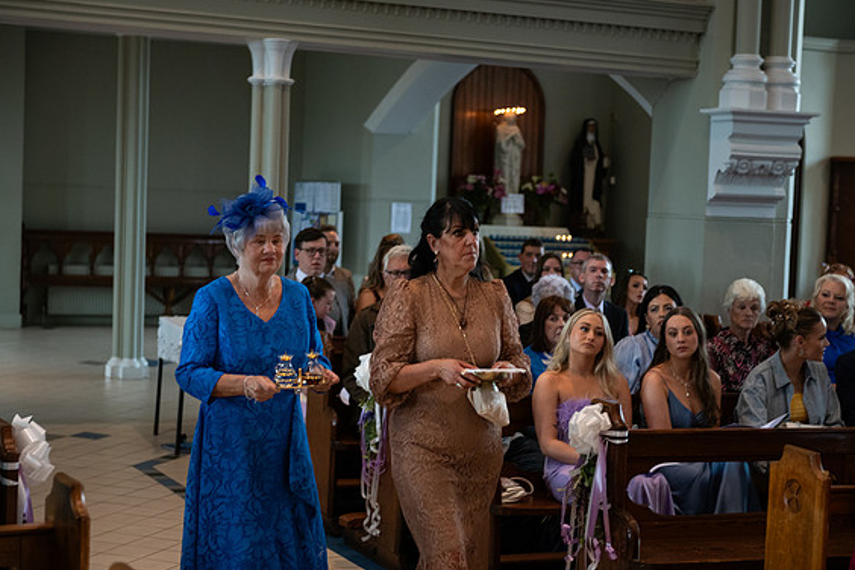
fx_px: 1710
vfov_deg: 18.9
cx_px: 431
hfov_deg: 28.1
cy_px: 287
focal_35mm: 72
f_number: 3.5
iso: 800
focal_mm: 70
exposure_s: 1/160
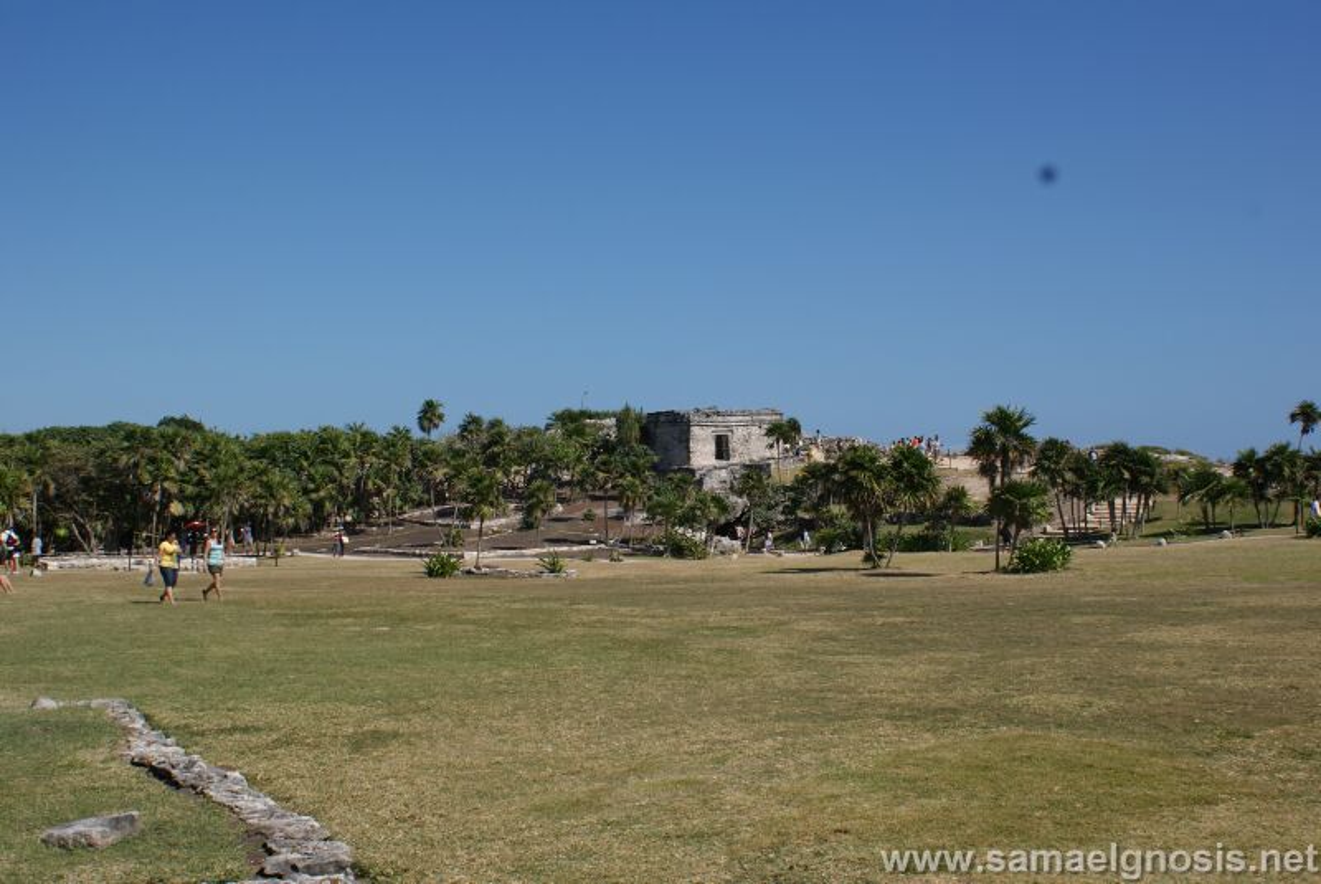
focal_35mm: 39
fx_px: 1432
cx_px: 660
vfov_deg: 34.3
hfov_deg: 49.5
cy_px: 442
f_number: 11
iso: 100
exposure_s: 1/250
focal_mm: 26
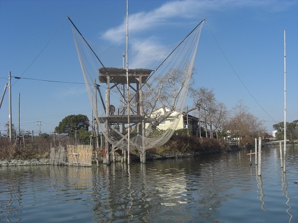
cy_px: 112
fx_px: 327
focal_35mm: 38
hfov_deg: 49.0
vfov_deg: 37.7
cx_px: 149
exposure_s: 1/200
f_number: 8
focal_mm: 7.9
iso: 80
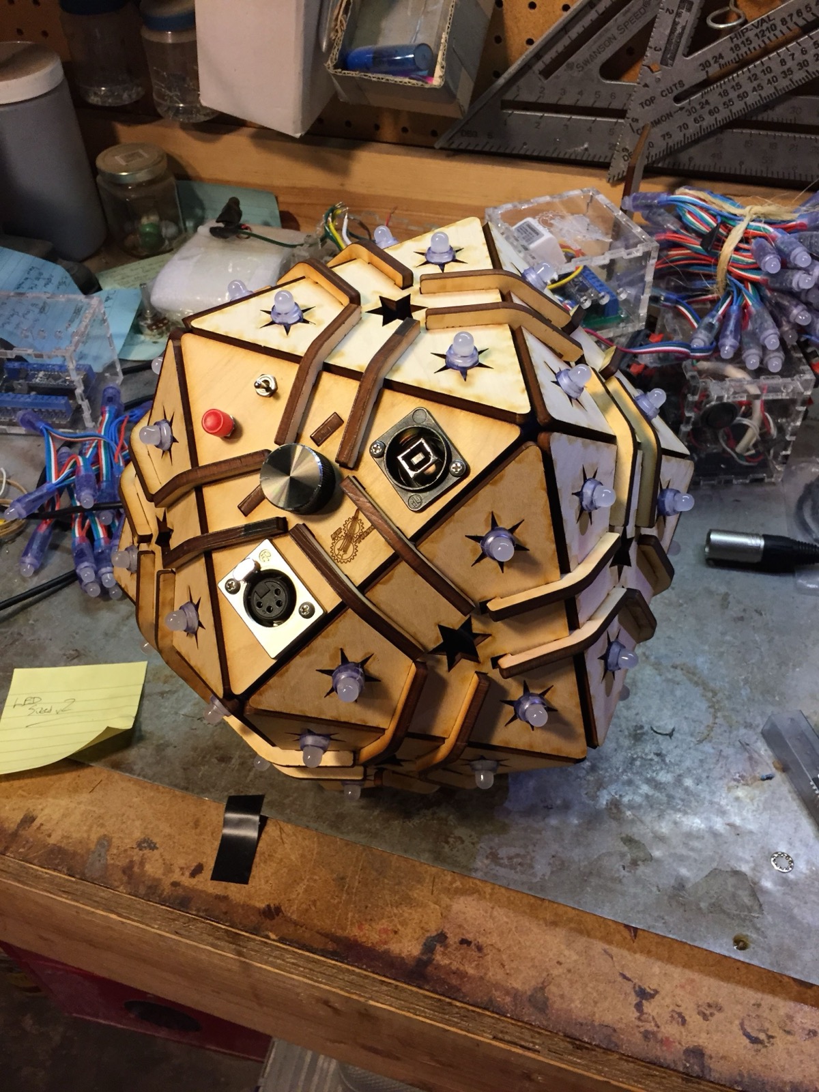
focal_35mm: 29
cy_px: 546
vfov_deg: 61.7
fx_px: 915
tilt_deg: -45.9
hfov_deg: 48.2
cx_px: 410
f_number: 2.2
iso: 50
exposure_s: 1/30
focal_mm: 4.15
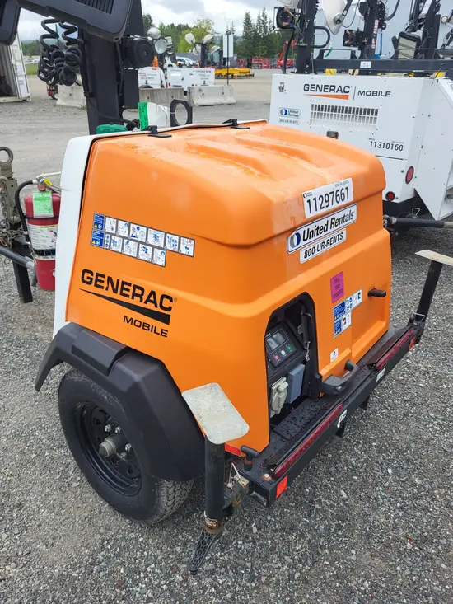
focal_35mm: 26
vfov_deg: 67.3
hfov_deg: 53.1
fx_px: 454
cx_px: 226
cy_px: 302
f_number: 1.8
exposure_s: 1/939
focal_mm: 5.4
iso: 40
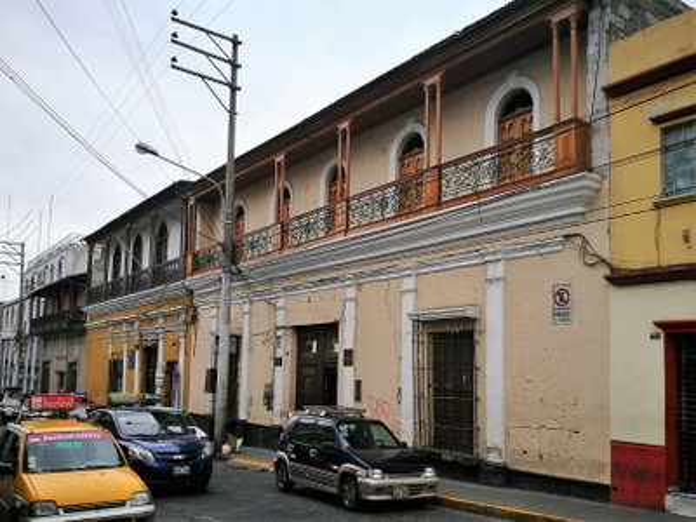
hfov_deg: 65.3
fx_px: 543
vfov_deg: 51.4
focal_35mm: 27
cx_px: 348
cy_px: 261
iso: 50
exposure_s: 1/117
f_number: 2.2
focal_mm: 4.5
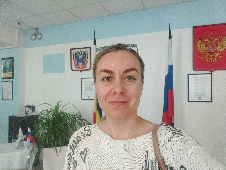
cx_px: 113
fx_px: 163
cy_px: 85
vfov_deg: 54.9
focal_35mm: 25
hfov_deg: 69.4
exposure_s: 1/50
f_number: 2.2
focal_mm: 3.72
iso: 160
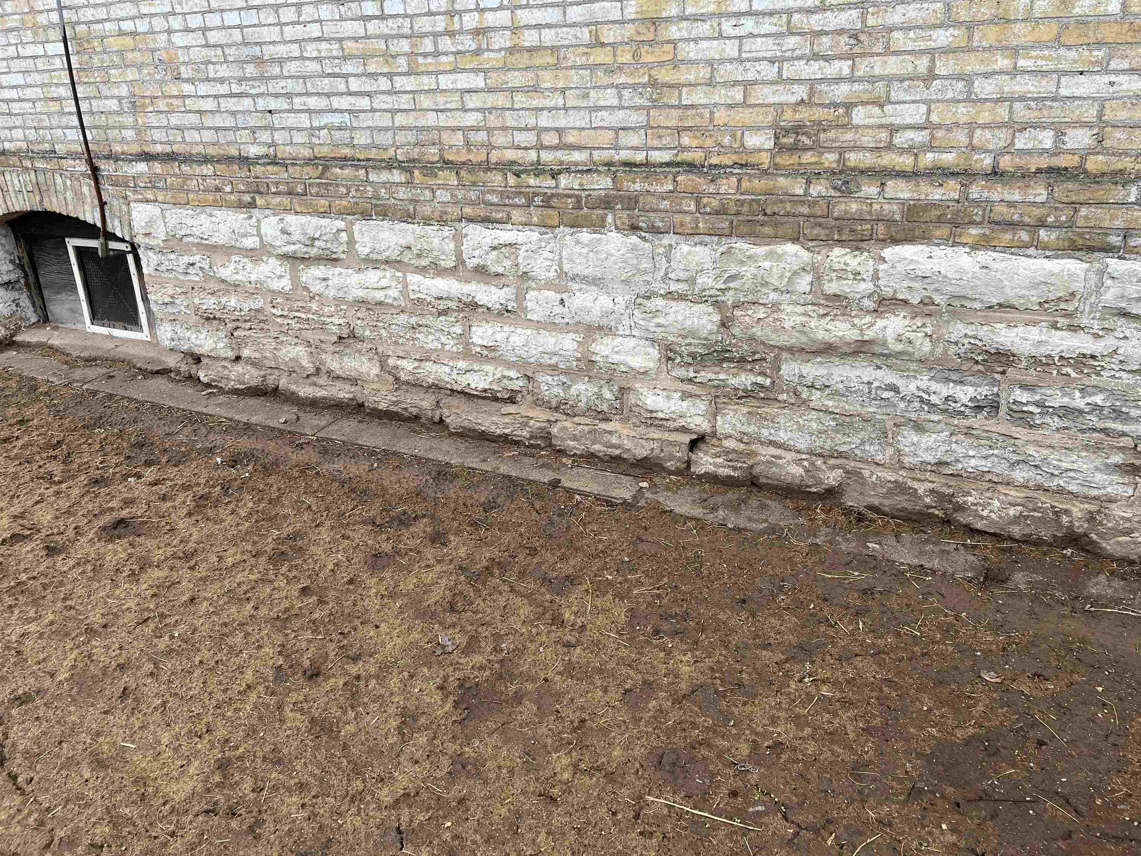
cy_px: 428
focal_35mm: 26
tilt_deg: -24.7
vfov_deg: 53.1
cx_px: 570
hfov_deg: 67.3
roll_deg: +1.0
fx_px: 857
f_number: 1.5
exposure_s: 1/394
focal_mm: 5.7
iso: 50
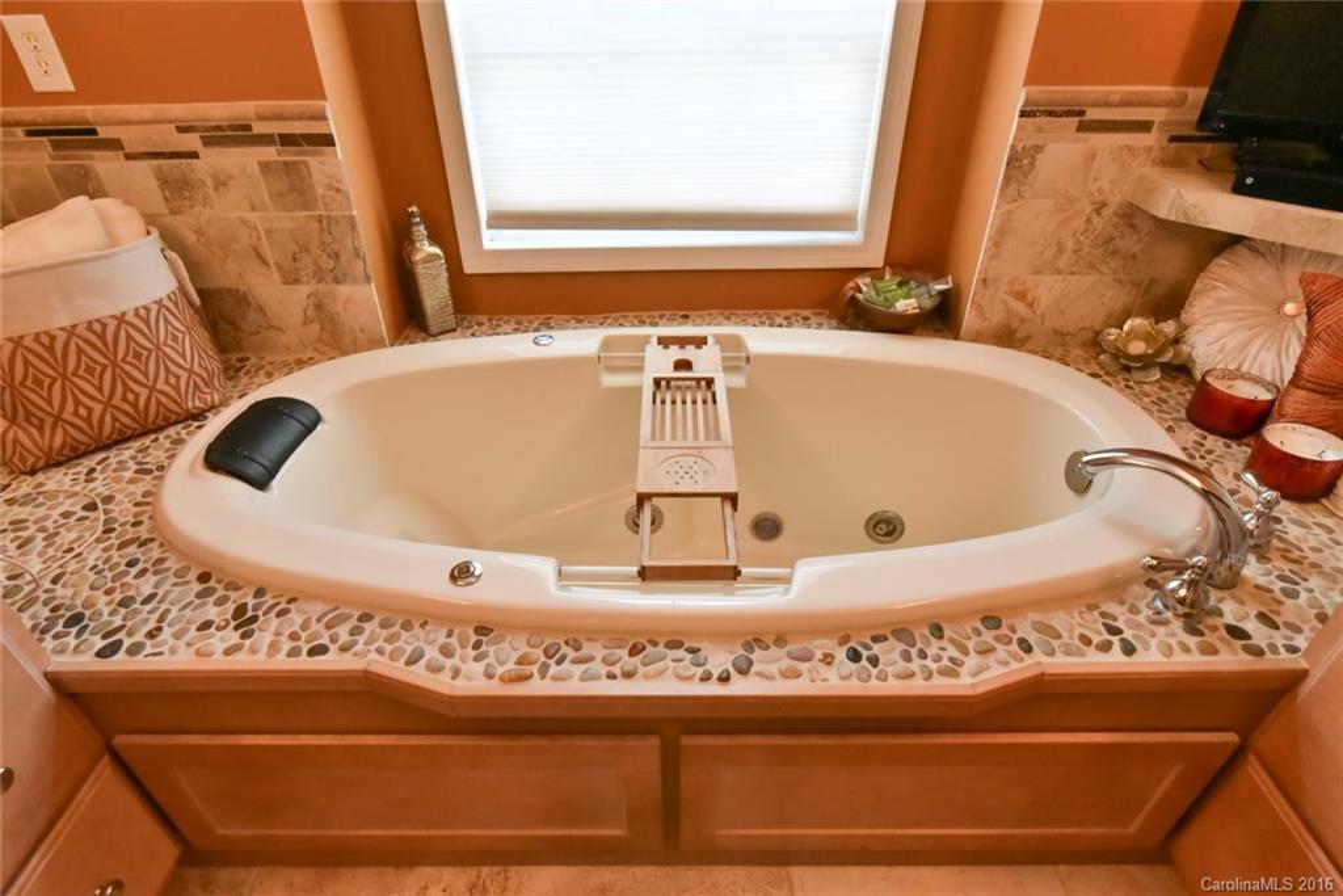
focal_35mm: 19
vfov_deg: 64.6
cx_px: 672
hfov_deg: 86.9
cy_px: 448
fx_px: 709
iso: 4000
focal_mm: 19
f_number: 8
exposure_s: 1/400
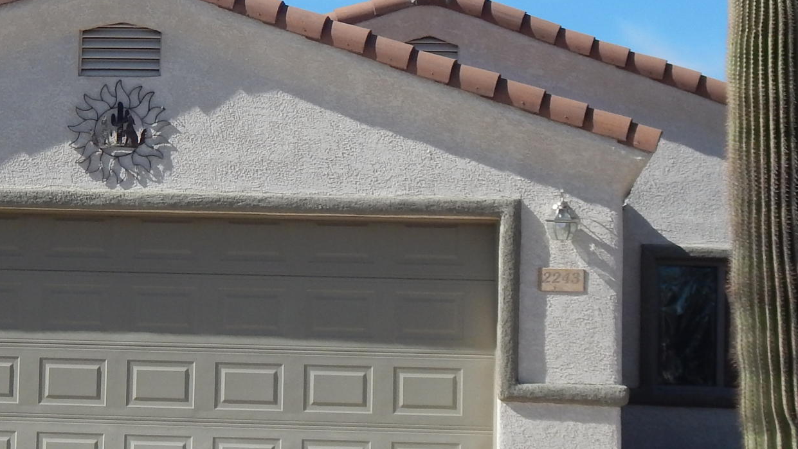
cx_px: 241
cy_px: 125
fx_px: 2730
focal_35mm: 129
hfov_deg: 16.6
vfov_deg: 9.4
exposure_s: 1/400
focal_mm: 8.6
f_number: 7.4
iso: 125
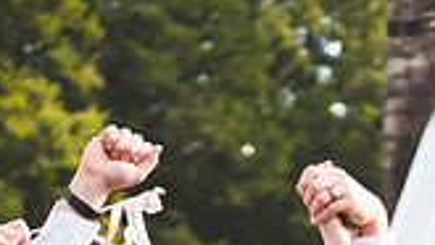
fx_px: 2308
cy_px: 545
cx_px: 319
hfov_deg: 10.7
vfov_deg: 5.9
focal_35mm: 200
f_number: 2.8
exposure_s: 1/640
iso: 200
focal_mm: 70
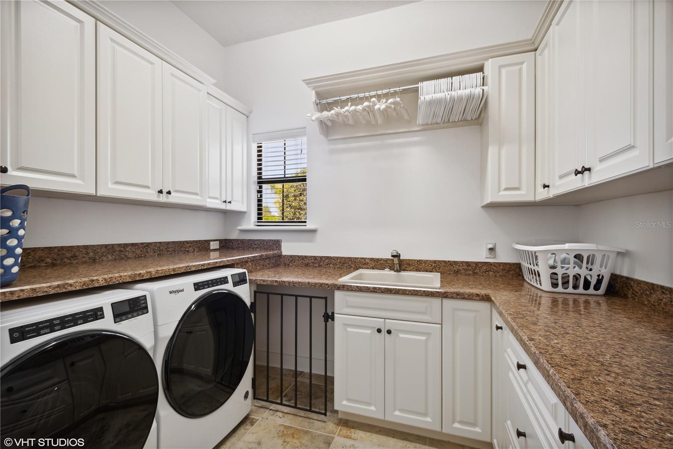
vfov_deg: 77.3
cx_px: 336
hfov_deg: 100.4
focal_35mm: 15
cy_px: 224
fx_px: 280
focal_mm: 10
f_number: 8
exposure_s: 1/4
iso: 200
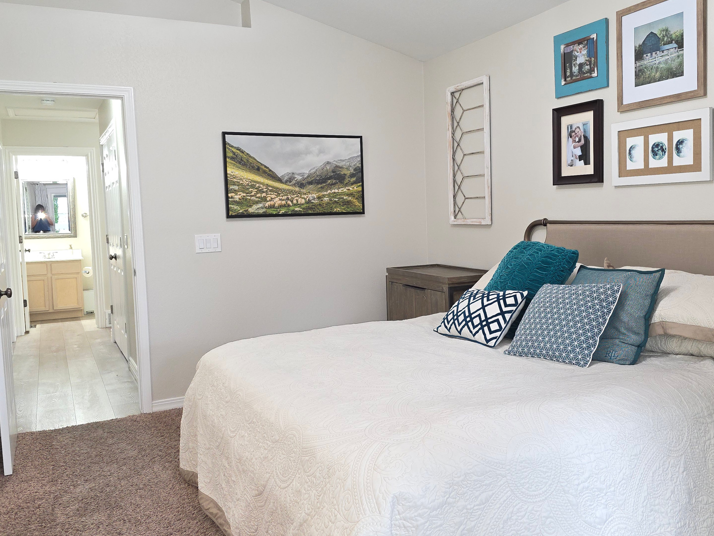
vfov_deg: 44.1
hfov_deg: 56.7
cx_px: 385
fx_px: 660
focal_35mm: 32
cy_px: 256
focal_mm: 6.3
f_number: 1.7
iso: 125
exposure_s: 1/15
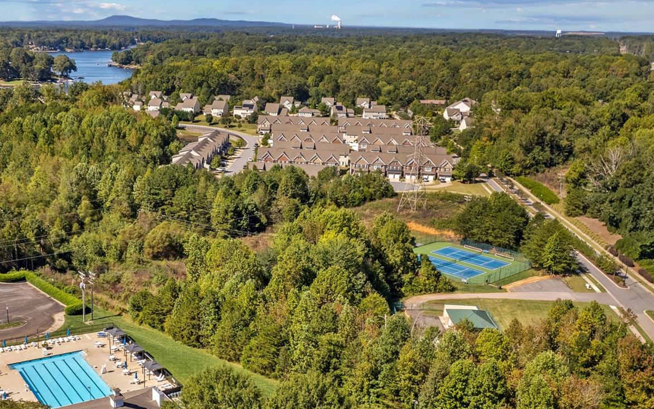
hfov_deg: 49.3
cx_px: 206
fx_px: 695
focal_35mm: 39
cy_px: 291
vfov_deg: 32.3
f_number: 2.8
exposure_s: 1/1000
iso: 120
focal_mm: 8.38
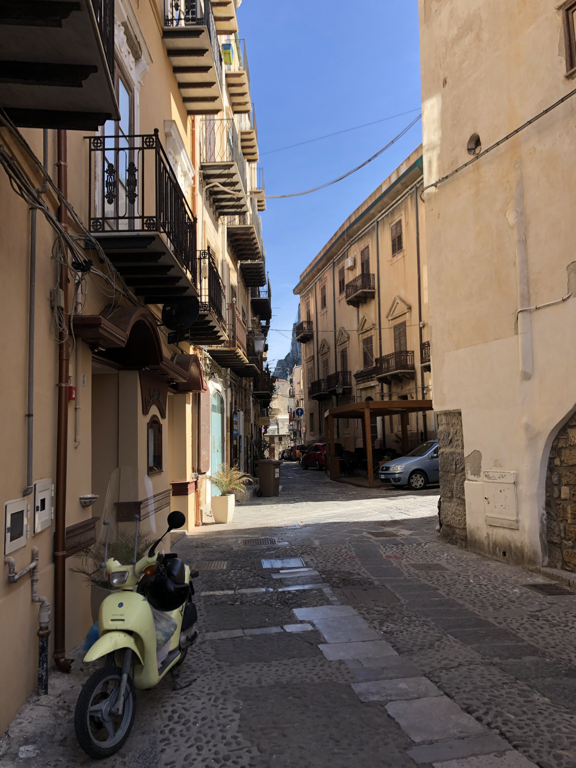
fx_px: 621
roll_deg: +1.5
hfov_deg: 49.7
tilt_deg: +7.1
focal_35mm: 28
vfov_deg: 63.4
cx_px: 288
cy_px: 384
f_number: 1.8
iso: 20
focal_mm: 4
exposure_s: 1/716
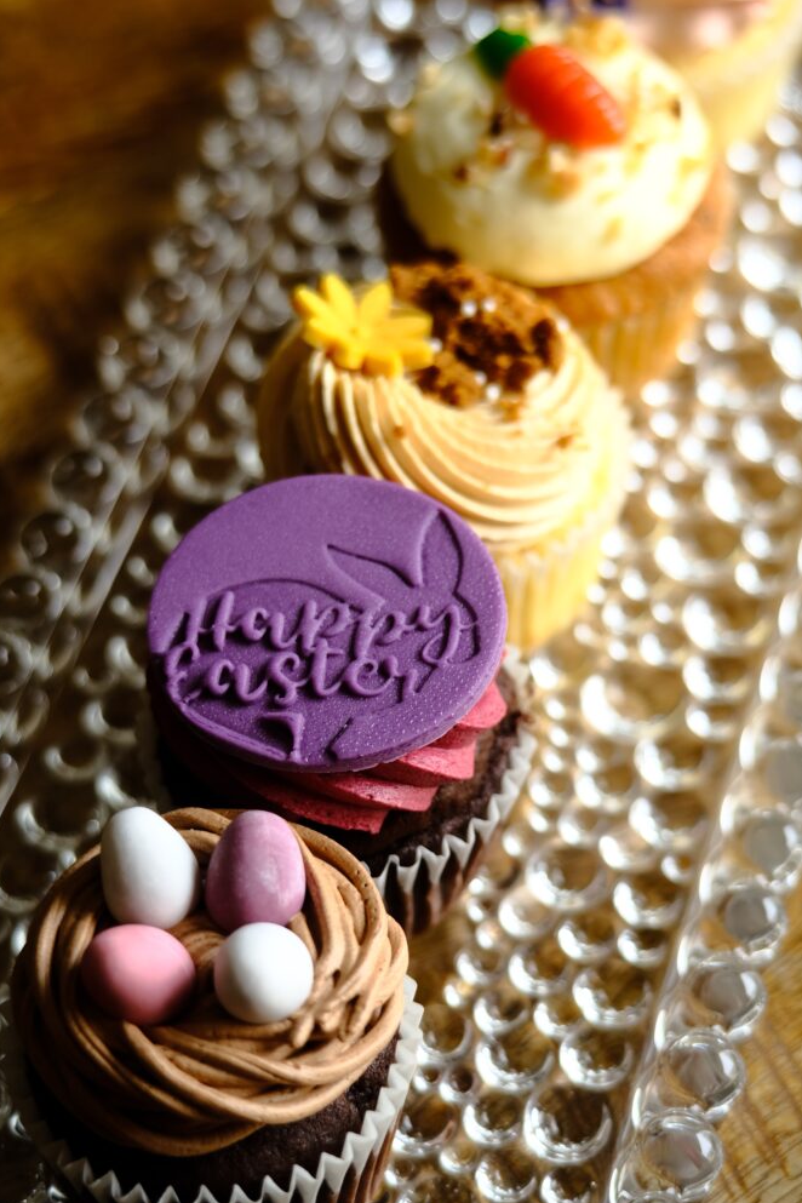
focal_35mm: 33
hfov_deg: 40.0
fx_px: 1103
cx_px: 391
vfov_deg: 57.2
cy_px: 598
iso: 320
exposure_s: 1/60
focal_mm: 21
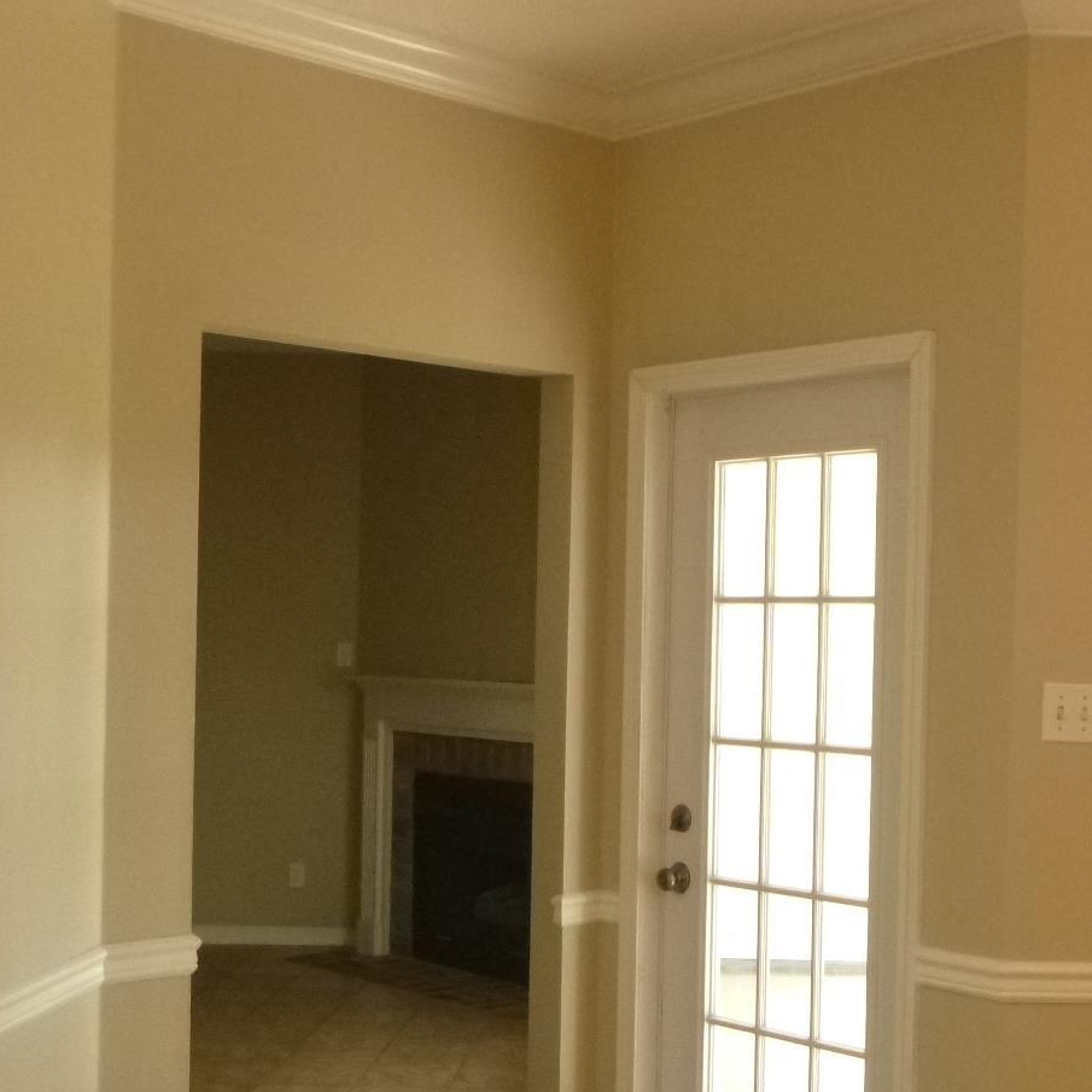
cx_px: 766
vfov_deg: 33.9
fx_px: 1785
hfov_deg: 33.6
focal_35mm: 50
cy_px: 673
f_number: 3.9
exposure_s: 1/60
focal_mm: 4.5
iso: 320
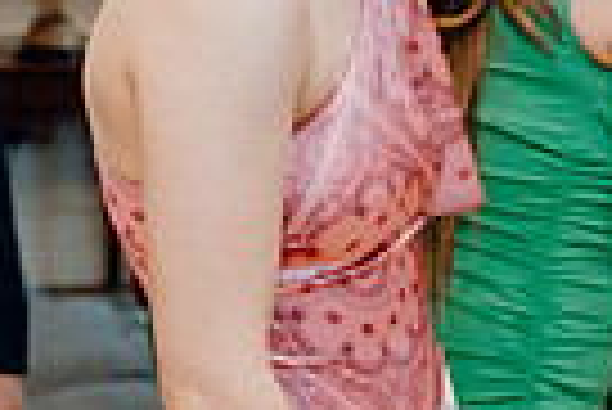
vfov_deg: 9.7
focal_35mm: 141
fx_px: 2400
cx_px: 968
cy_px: 43
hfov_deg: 13.5
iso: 2500
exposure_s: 1/160
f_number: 3.5
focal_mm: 33
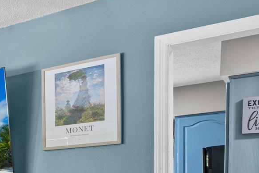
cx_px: -210
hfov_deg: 21.0
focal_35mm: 64
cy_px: 203
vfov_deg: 20.0
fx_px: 461
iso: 320
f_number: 7.1
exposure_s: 1/2.5
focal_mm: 10
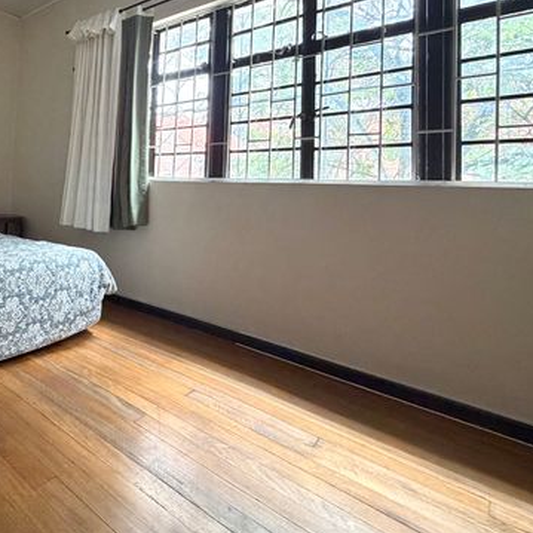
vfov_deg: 65.3
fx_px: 401
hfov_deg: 60.1
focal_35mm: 23
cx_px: 84
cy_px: 174
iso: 320
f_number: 2.2
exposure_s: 1/82
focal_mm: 2.22
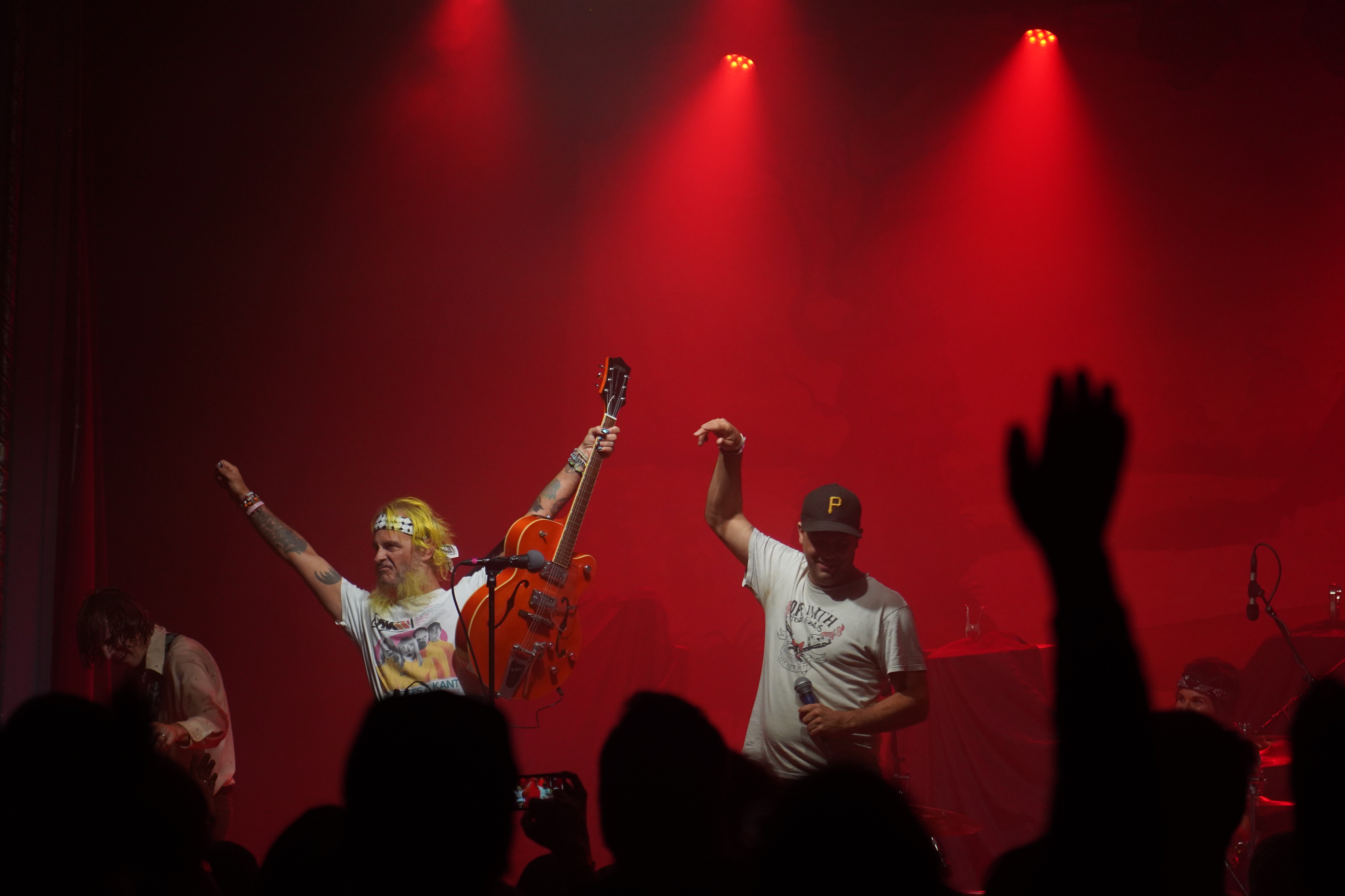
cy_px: 448
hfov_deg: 19.5
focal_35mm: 105
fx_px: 3923
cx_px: 672
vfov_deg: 13.0
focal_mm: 105
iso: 3200
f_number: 4
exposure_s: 1/160
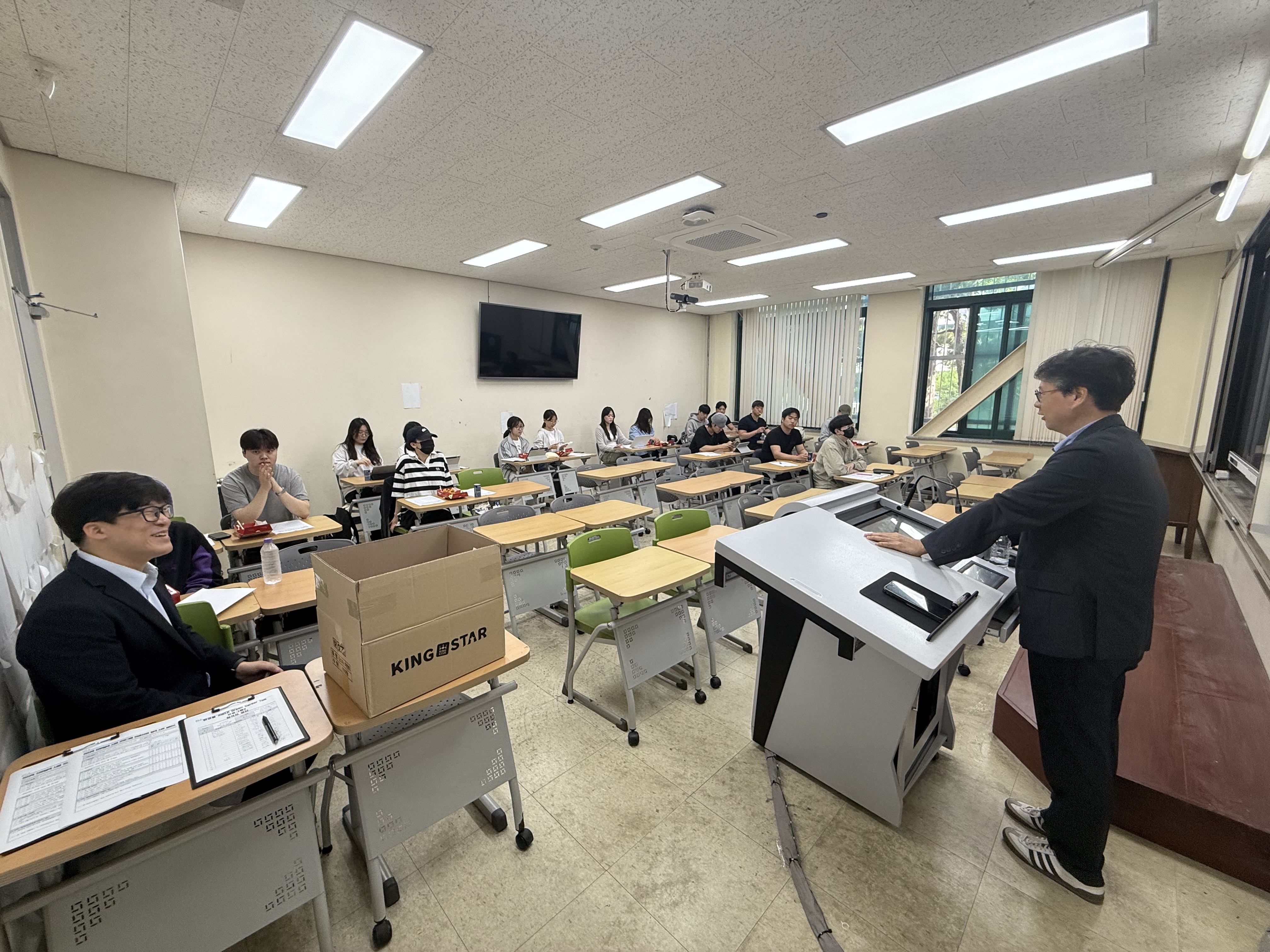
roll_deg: -0.2
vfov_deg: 85.7
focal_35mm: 14
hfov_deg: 102.1
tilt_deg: -10.1
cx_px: 635
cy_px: 476
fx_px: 514
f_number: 2.2
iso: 125
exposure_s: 1/120
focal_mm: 2.22
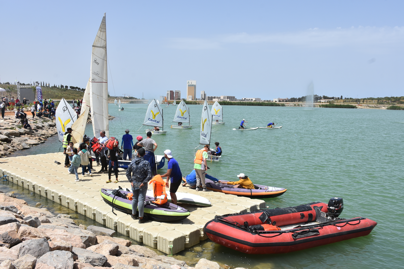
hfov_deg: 61.9
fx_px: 337
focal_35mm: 30
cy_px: 134
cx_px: 202
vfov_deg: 43.6
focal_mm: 20
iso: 200
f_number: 11
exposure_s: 1/400
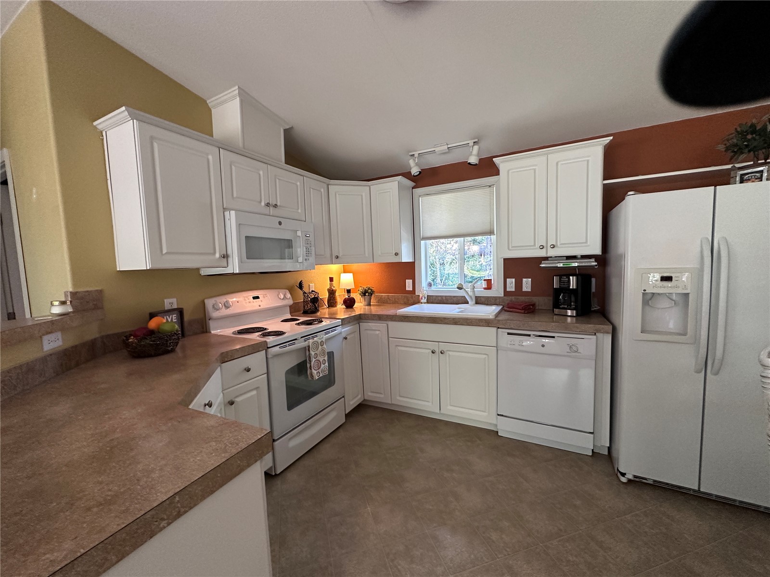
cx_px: 385
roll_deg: +2.2
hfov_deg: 102.1
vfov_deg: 85.7
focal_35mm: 14
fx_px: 311
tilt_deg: -3.7
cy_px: 288
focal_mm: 2.22
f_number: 2.2
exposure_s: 1/60
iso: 320
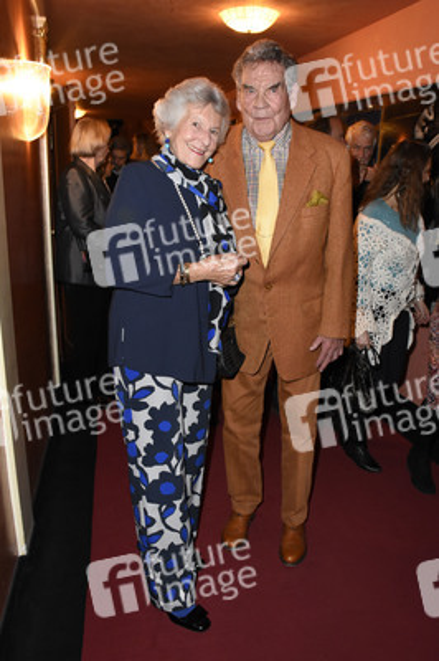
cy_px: 330
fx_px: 495
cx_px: 220
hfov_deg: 47.9
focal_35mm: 27
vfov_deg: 67.4
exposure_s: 1/60
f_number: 6.3
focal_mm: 18
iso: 3200
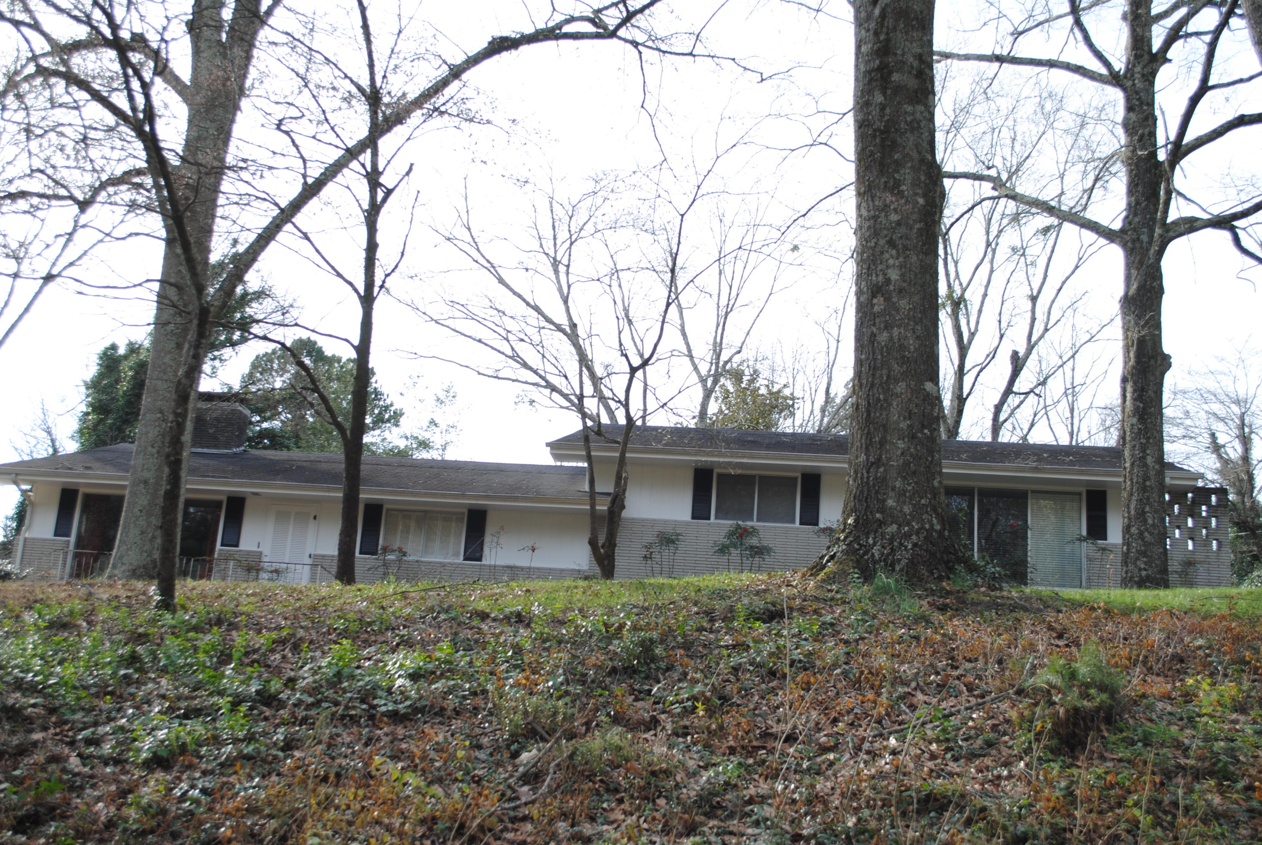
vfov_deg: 32.0
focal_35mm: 42
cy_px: 422
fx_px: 1474
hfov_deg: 46.3
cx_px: 631
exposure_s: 1/125
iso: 100
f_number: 5.6
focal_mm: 28
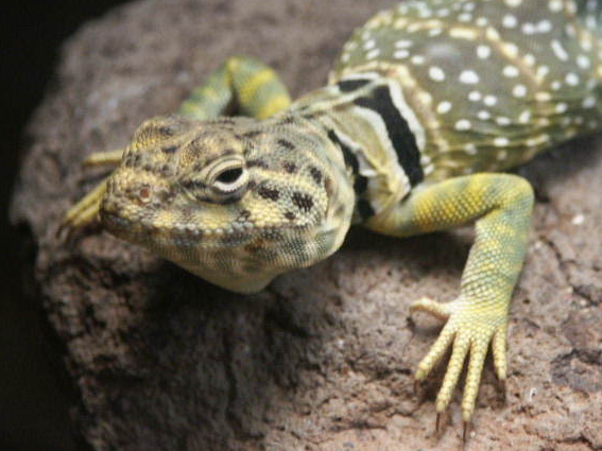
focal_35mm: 219
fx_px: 3808
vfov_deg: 6.8
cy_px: 201
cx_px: 300
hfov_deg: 9.0
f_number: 3.5
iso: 200
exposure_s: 1/8
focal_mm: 49.05
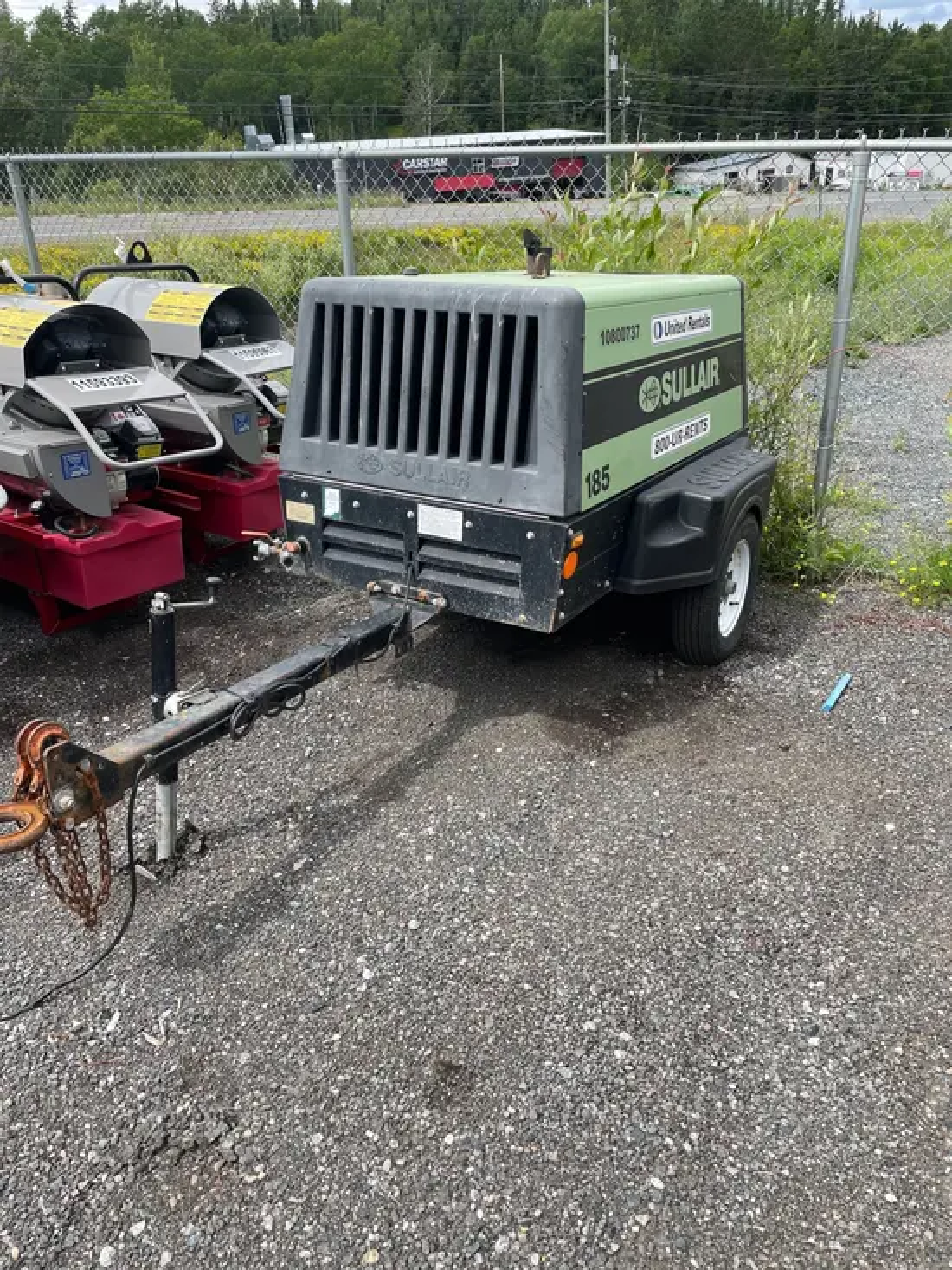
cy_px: 635
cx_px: 476
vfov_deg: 67.3
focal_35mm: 26
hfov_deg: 53.1
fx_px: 953
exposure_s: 1/1383
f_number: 1.6
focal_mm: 4.2
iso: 32
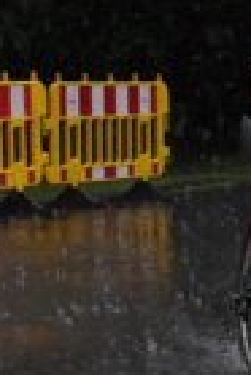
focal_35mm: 216
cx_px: 524
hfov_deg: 6.2
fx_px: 2253
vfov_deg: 9.5
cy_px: 155
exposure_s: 1/640
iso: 2500
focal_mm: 50
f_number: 6.3
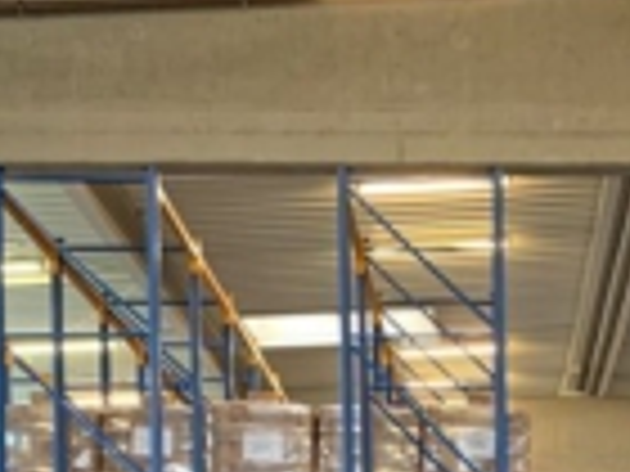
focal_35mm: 88
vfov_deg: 15.1
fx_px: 1602
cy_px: 787
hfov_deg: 21.8
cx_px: 551
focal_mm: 4.25
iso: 32
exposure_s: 1/100
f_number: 1.8
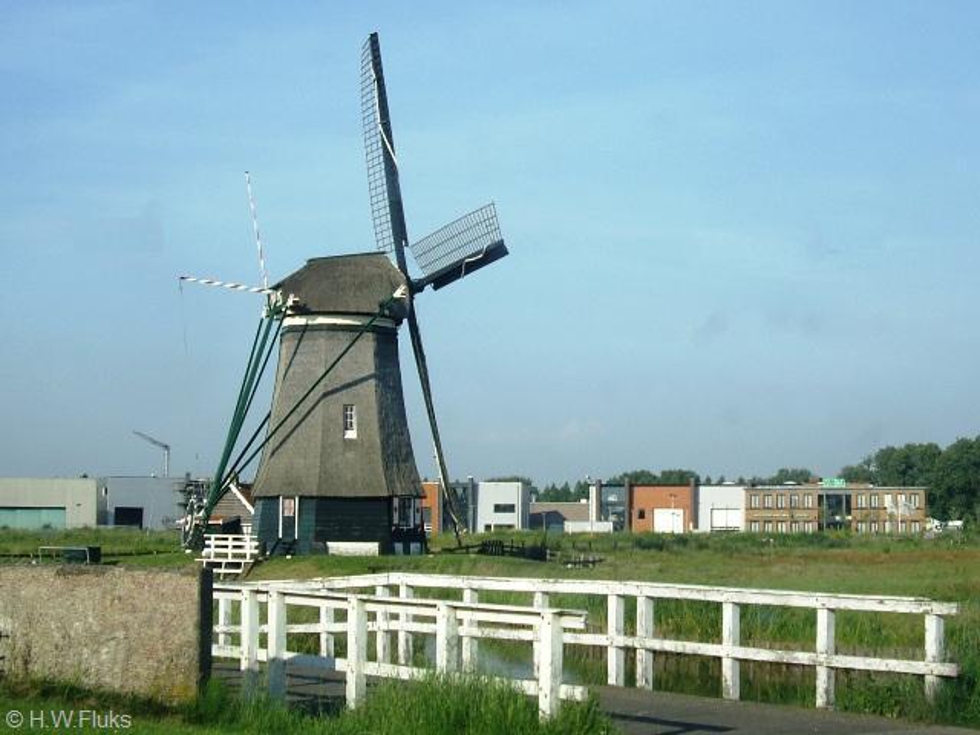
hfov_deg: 49.0
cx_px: 490
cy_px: 368
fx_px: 1076
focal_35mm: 38
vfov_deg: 37.7
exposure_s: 1/640
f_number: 2.8
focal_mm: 7.9
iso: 64
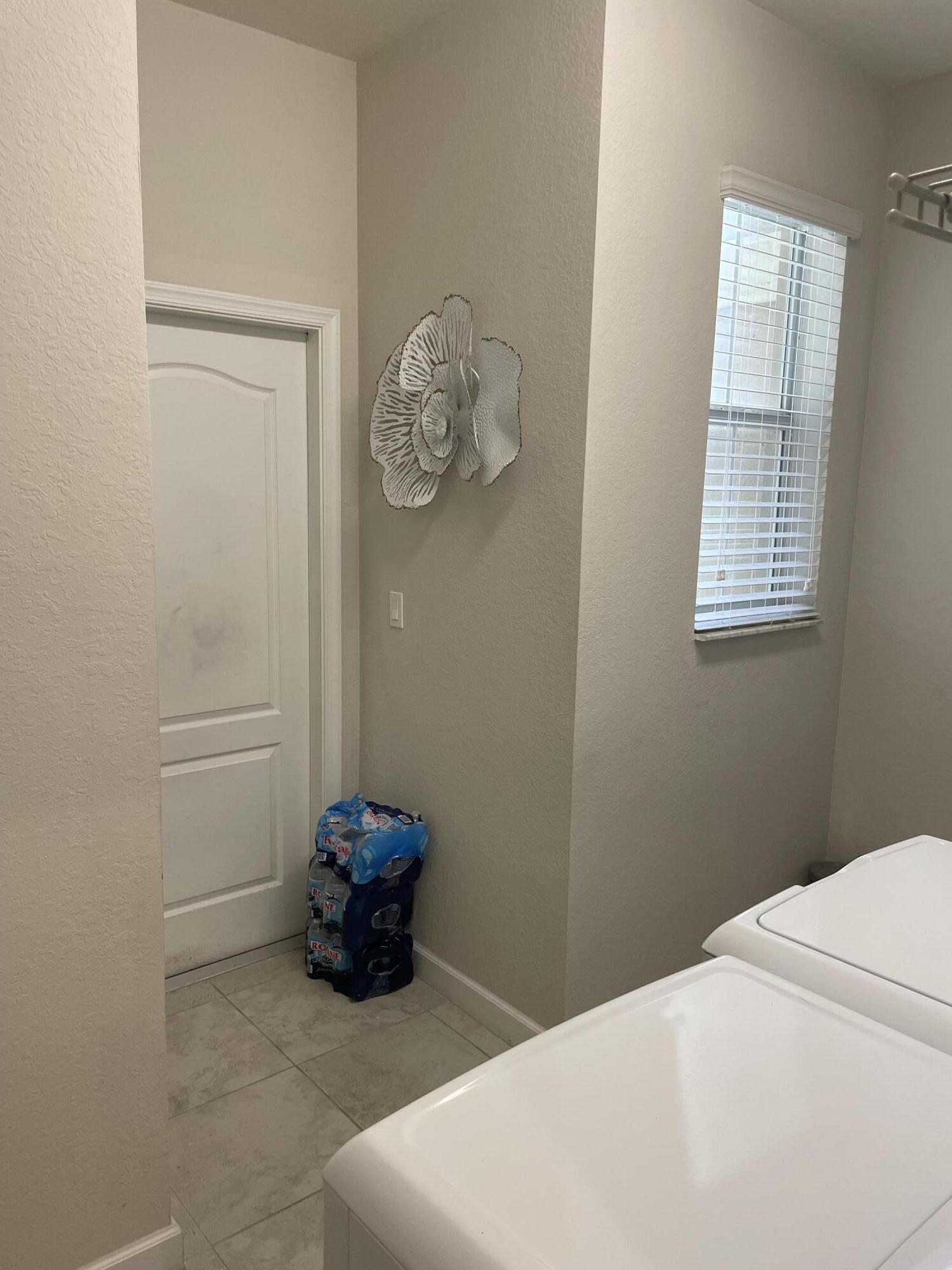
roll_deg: -0.9
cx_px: 476
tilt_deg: -7.4
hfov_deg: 53.1
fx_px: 953
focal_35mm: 26
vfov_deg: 67.3
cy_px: 635
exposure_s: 1/120
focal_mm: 4.2
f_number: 1.6
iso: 125
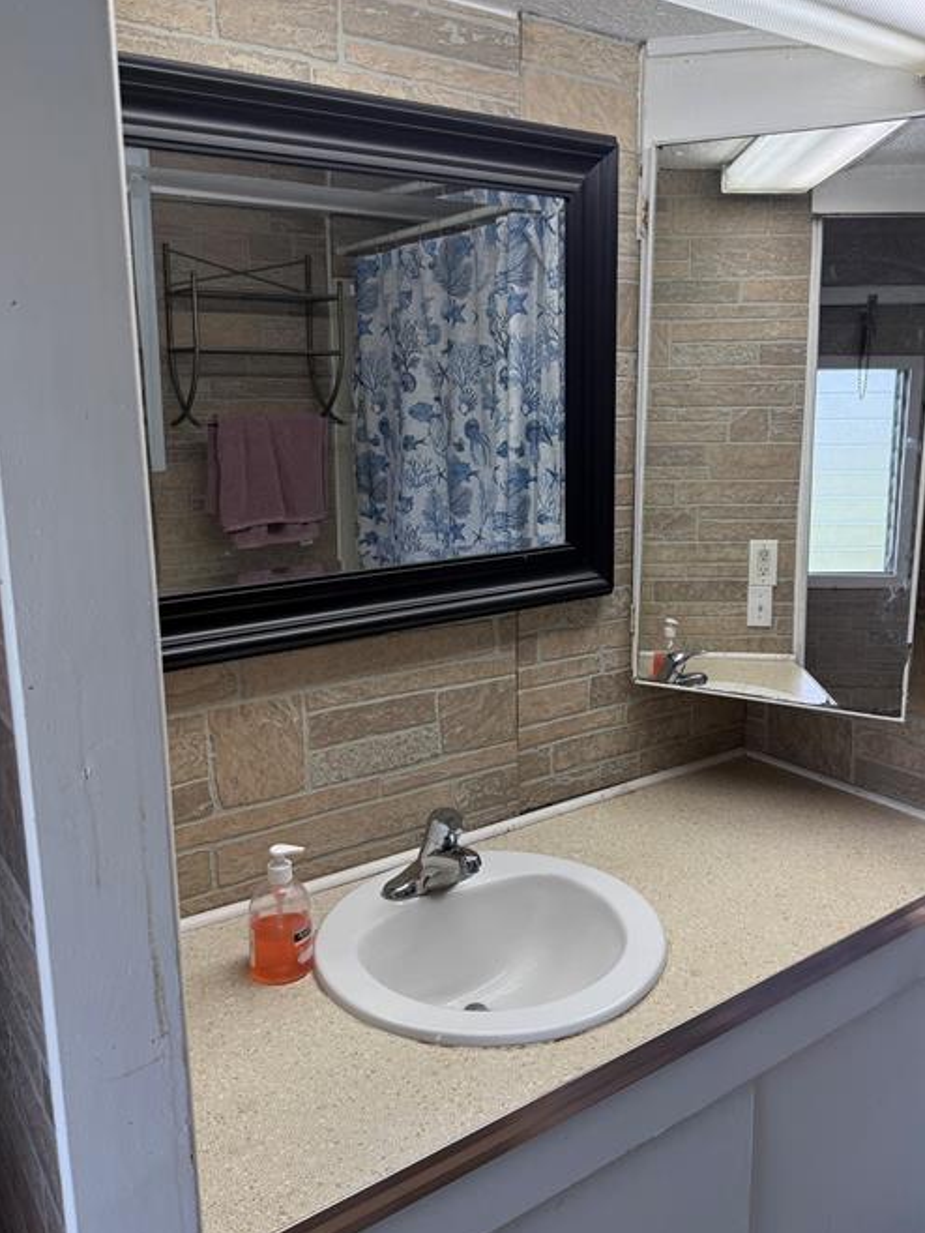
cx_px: 507
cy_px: 585
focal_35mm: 28
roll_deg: -0.1
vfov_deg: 63.4
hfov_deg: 49.7
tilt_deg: -10.2
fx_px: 997
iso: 125
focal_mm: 6.76
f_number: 1.78
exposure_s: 1/239
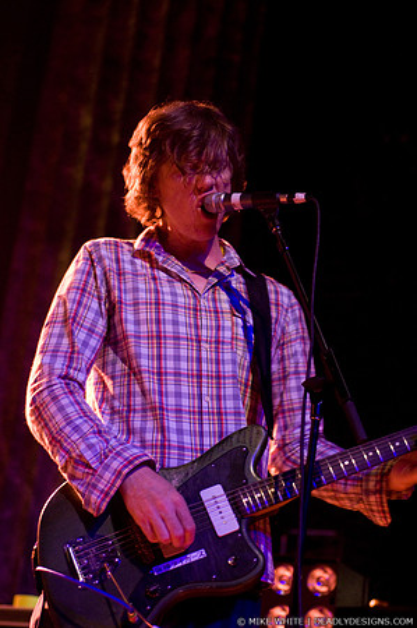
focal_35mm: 75
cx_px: 208
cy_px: 314
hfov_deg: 18.1
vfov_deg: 27.0
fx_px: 1306
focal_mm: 50
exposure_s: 1/80
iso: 1250
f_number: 2.2
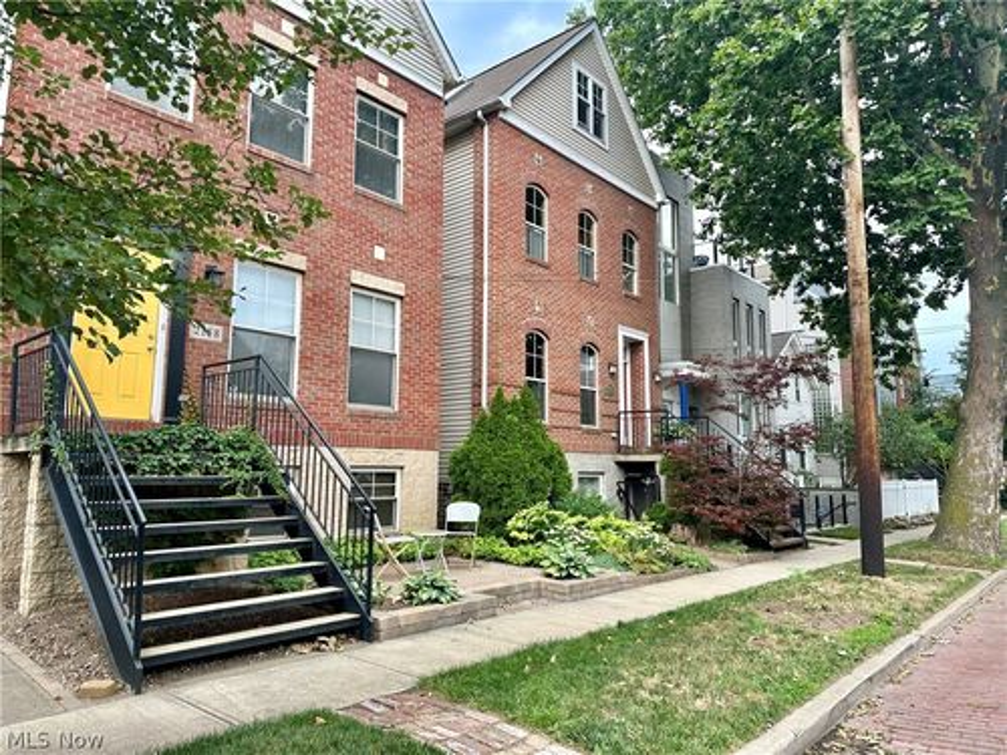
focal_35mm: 24
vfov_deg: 56.8
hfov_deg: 71.6
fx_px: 698
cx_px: 504
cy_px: 378
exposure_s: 1/999
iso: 80
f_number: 1.78
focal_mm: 6.86
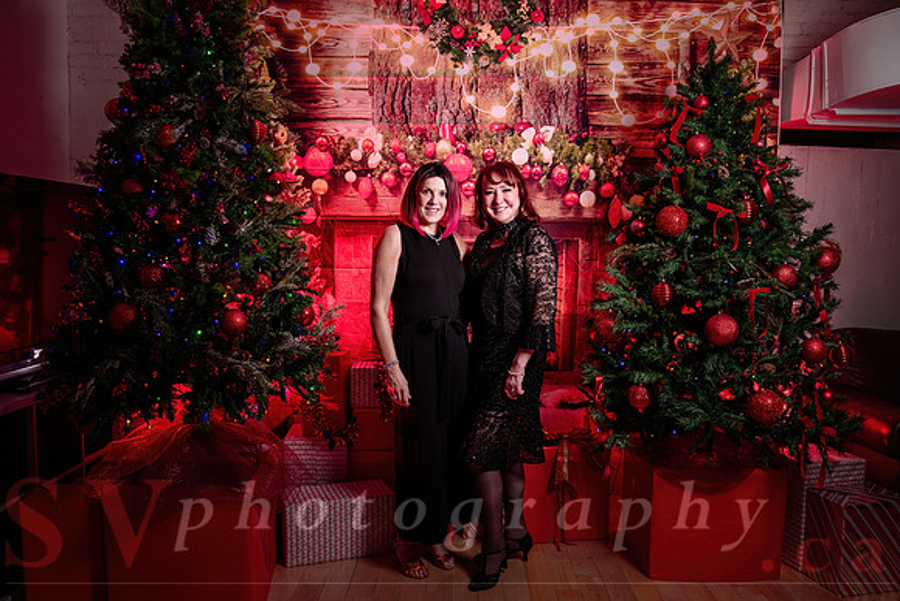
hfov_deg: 64.8
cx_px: 450
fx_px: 709
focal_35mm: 28
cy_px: 300
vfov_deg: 45.9
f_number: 4
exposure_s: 1/125
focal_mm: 28
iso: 500
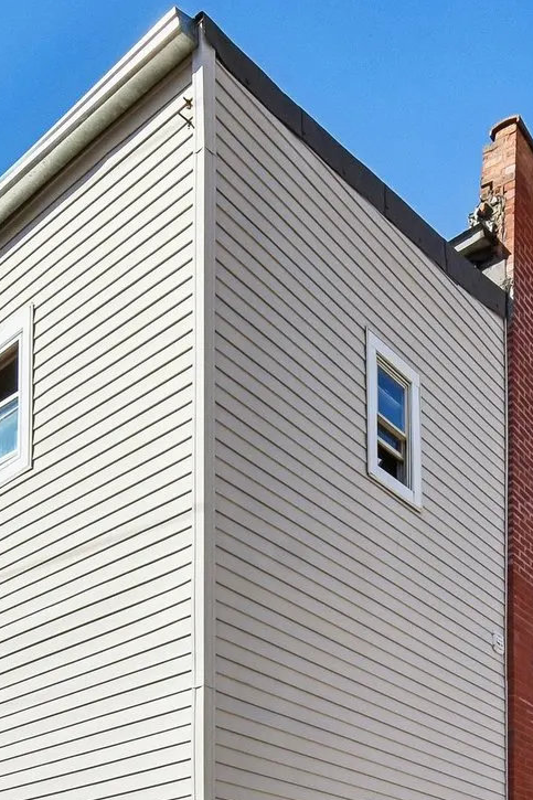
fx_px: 857
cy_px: 595
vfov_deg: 48.2
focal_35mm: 39
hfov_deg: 34.1
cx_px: 379
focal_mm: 11.5
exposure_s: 1/1000
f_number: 8
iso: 400
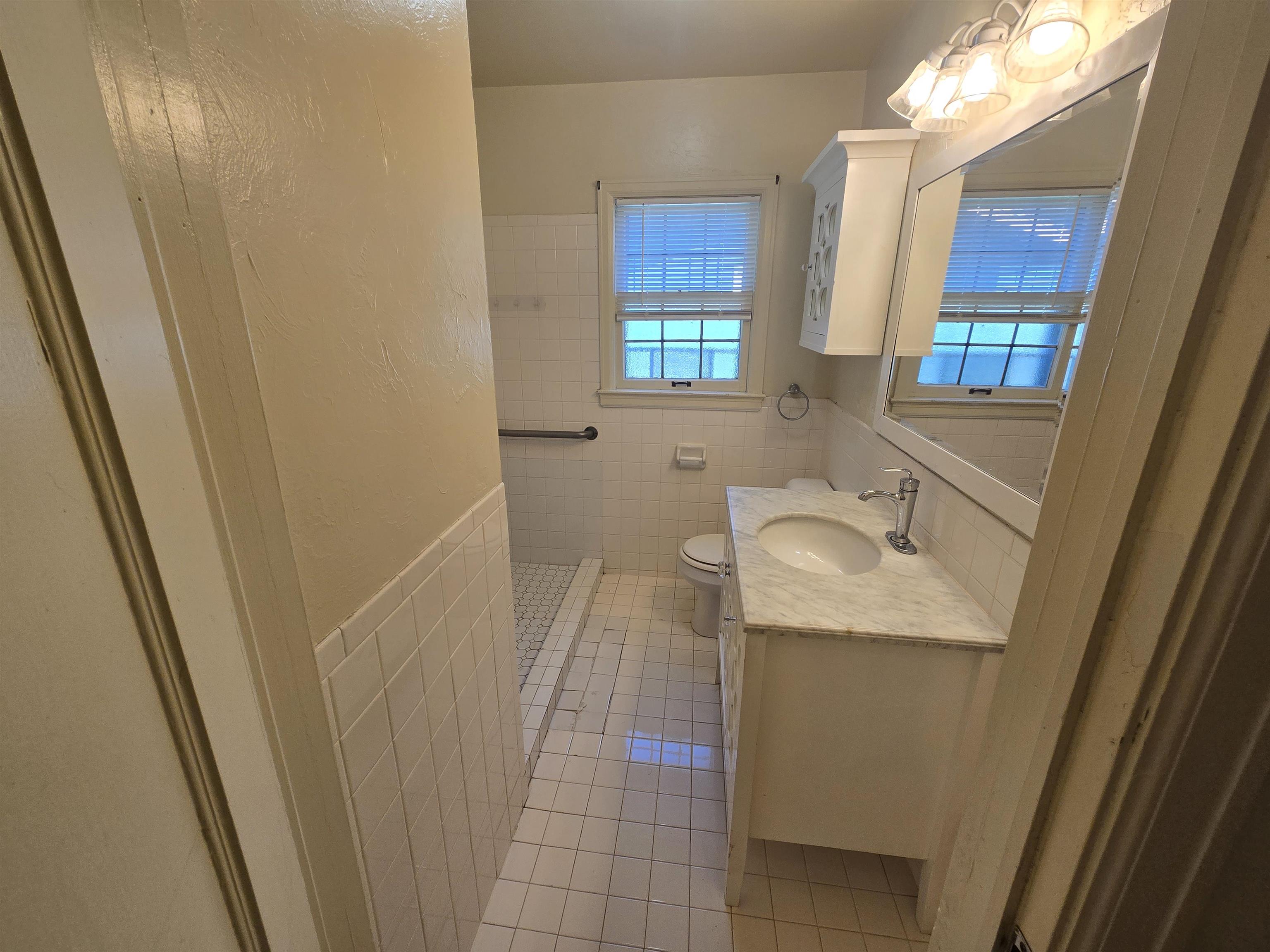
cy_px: 476
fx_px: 477
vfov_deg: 89.9
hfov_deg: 106.2
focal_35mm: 13
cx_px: 635
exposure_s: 1/120
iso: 64
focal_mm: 2.2
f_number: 2.2
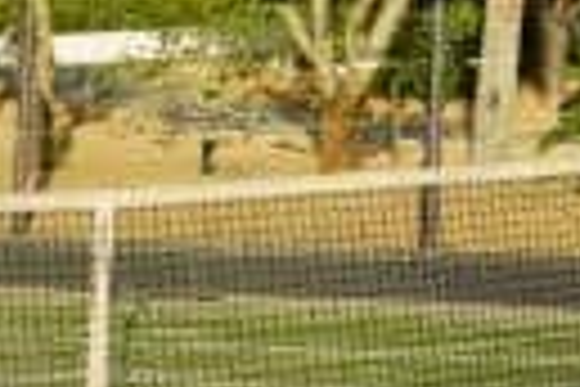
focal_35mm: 297
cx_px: 1493
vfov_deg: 4.5
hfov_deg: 6.5
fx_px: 4785
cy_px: -508
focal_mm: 50
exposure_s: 1/160
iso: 100
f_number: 10
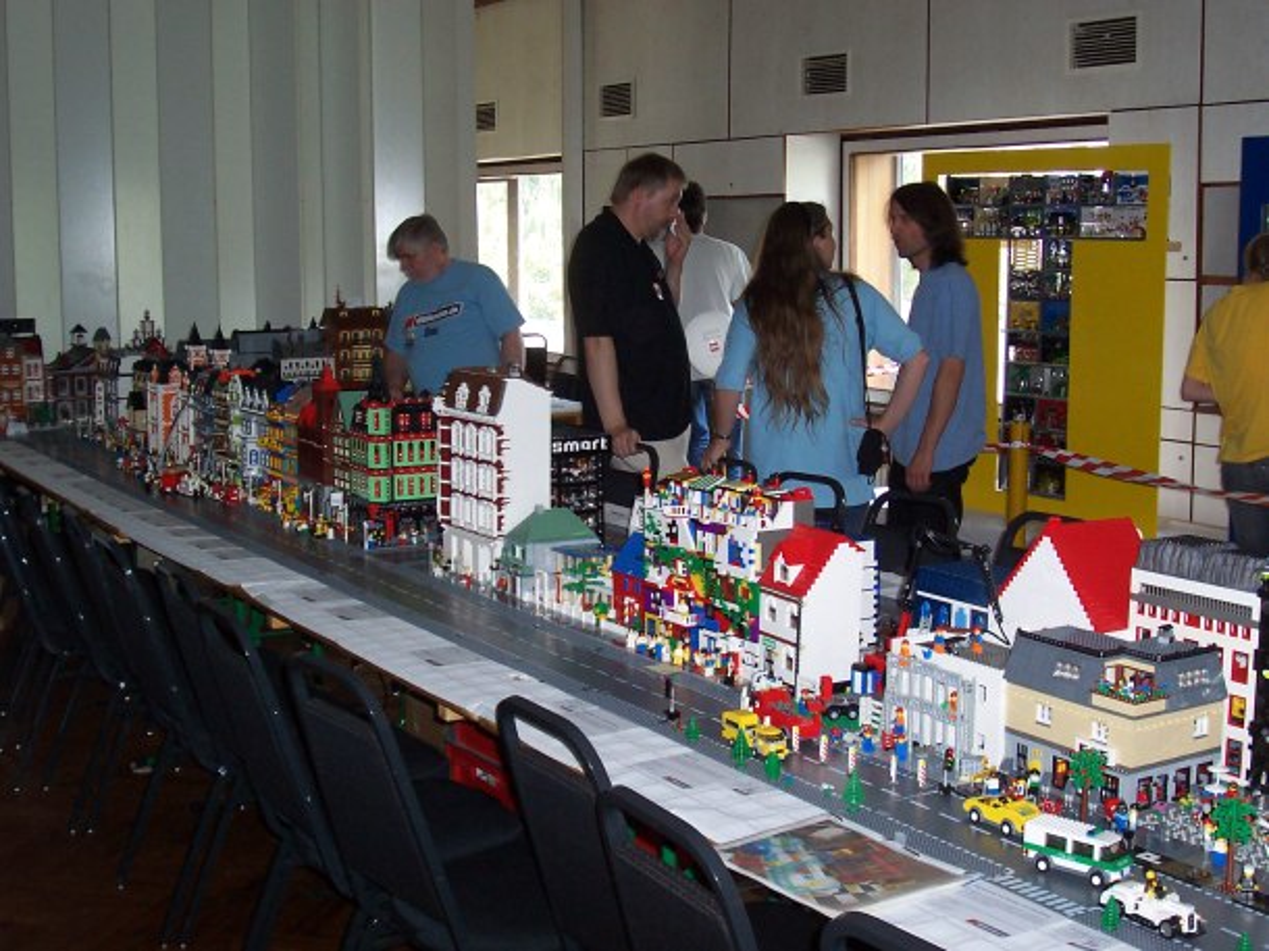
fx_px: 1686
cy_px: 476
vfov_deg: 31.5
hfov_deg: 41.3
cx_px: 634
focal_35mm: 46
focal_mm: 7
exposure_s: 1/60
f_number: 3
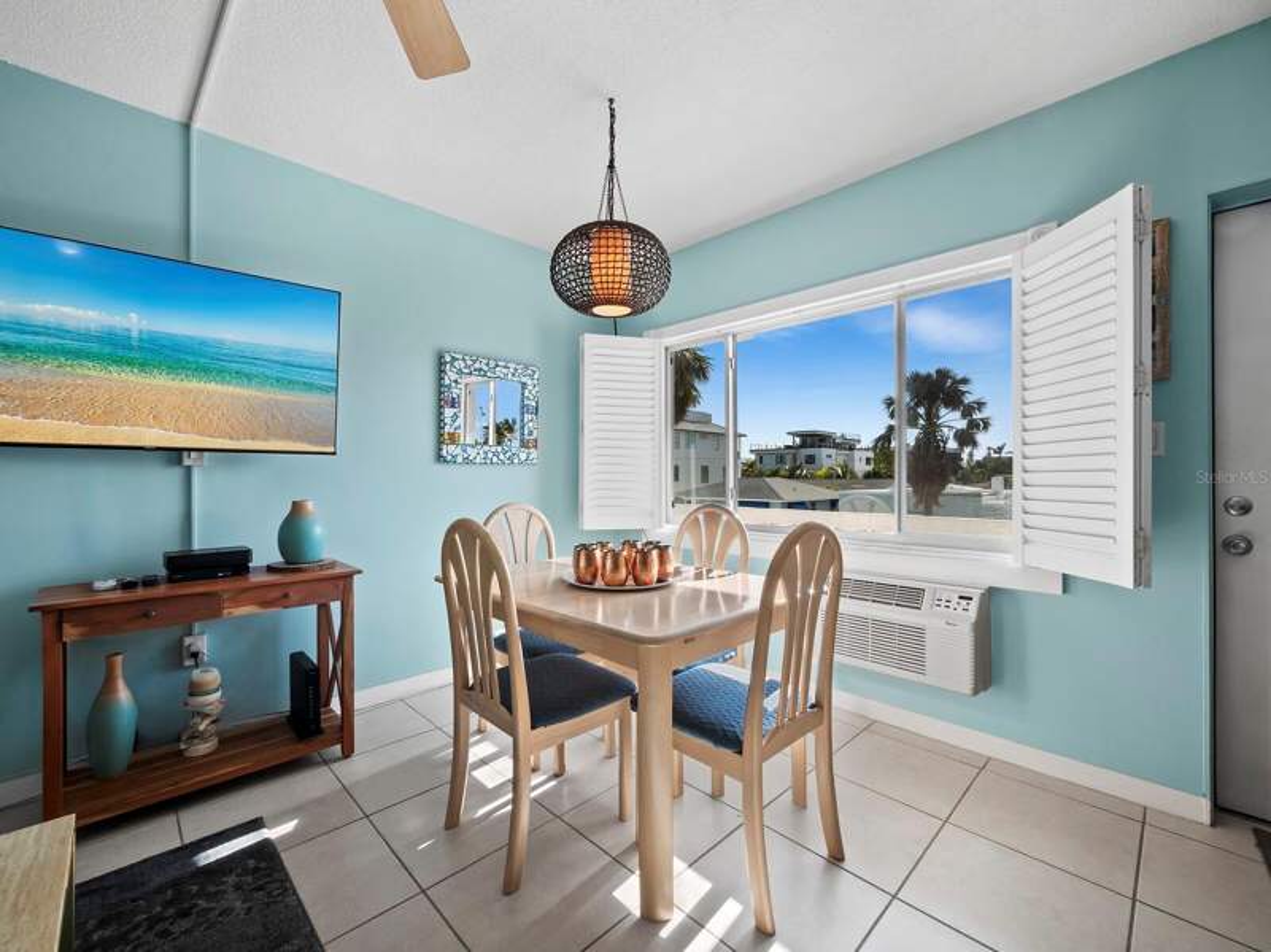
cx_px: 636
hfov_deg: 102.1
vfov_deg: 85.6
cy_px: 476
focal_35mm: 14
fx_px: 514
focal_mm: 7
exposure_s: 1/25
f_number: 11
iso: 400
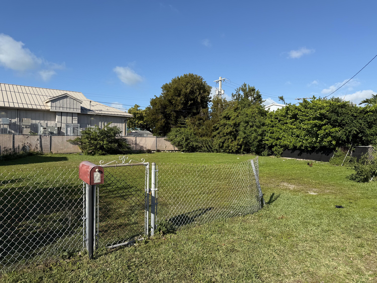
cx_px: 188
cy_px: 142
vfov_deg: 56.8
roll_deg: -0.1
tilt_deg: +0.7
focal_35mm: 24
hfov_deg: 71.6
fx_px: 261
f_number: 1.78
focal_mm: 6.76
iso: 80
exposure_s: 1/4673
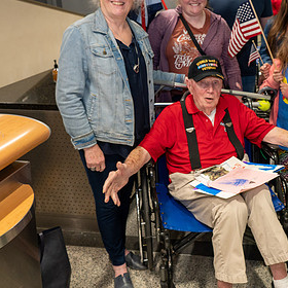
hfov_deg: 37.2
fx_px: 414
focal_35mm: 44
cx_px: 223
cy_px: 108
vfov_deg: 38.1
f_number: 4.5
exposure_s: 1/50
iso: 1250
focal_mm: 25
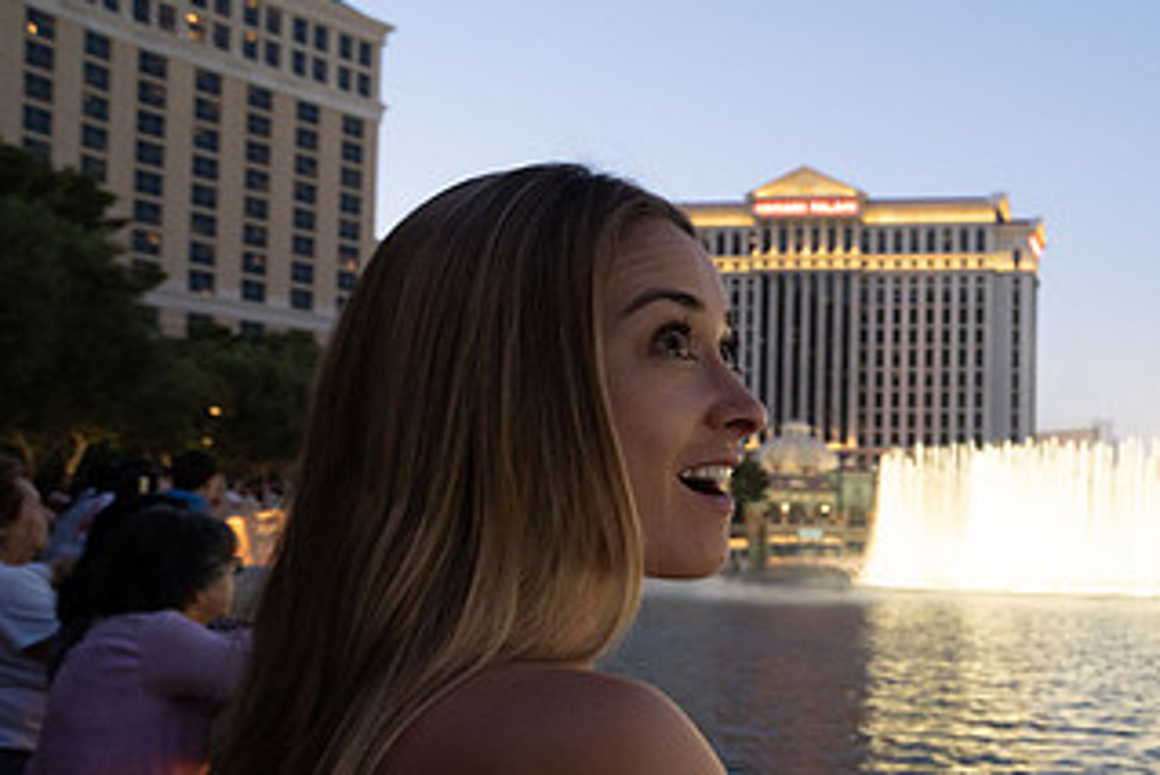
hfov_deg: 44.6
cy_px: 489
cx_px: 1018
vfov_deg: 33.3
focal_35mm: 40
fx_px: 1289
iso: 2500
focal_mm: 22
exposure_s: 1/60
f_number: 5.6
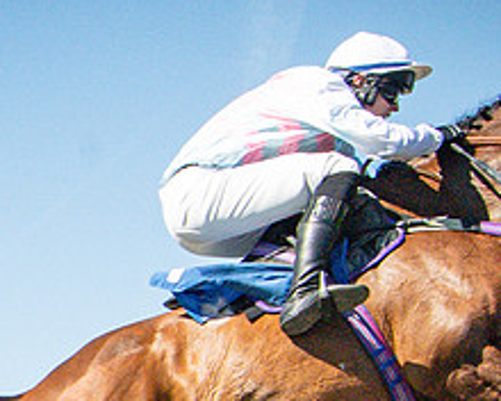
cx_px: -270
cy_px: 446
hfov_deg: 14.6
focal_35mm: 122
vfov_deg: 12.4
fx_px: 1809
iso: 400
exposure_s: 1/2000
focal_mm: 20
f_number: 10
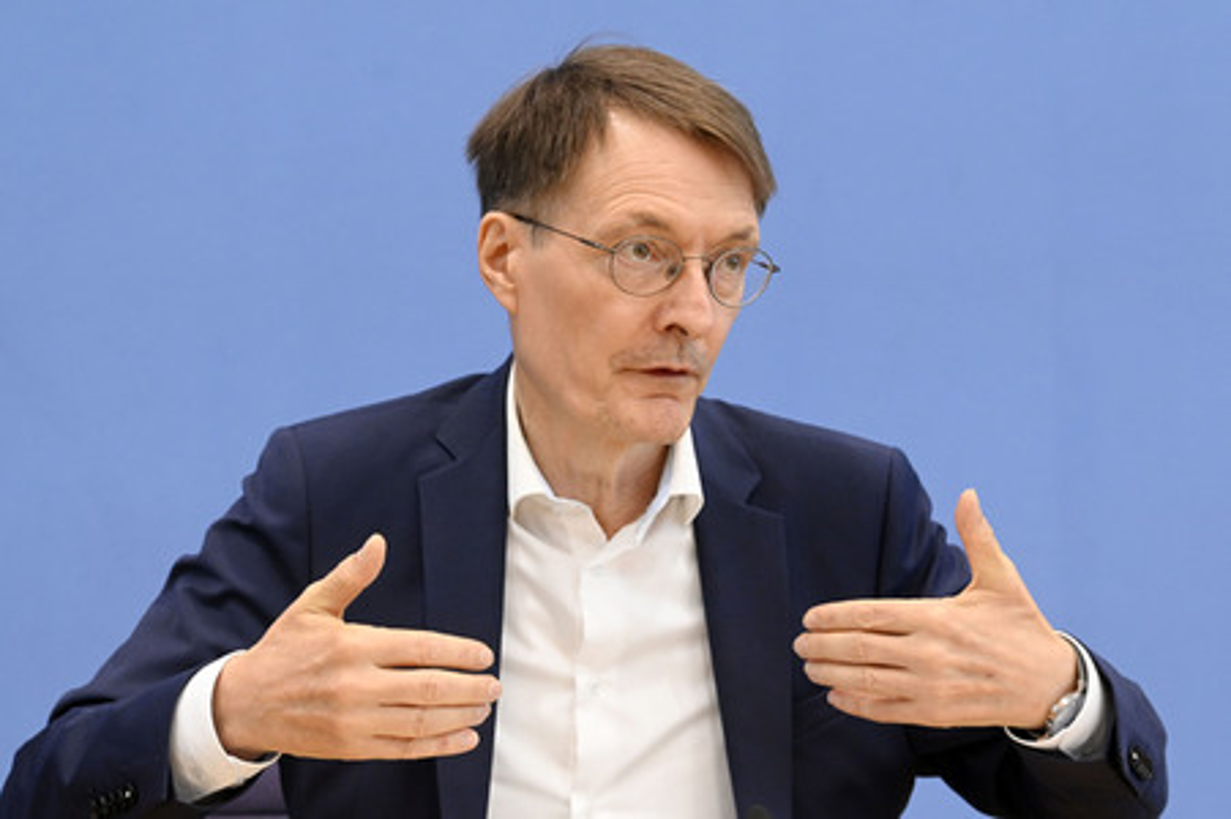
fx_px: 3246
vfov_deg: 14.4
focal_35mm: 95
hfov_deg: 21.5
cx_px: 616
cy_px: 410
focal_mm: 95
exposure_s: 1/640
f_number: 5.6
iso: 5000
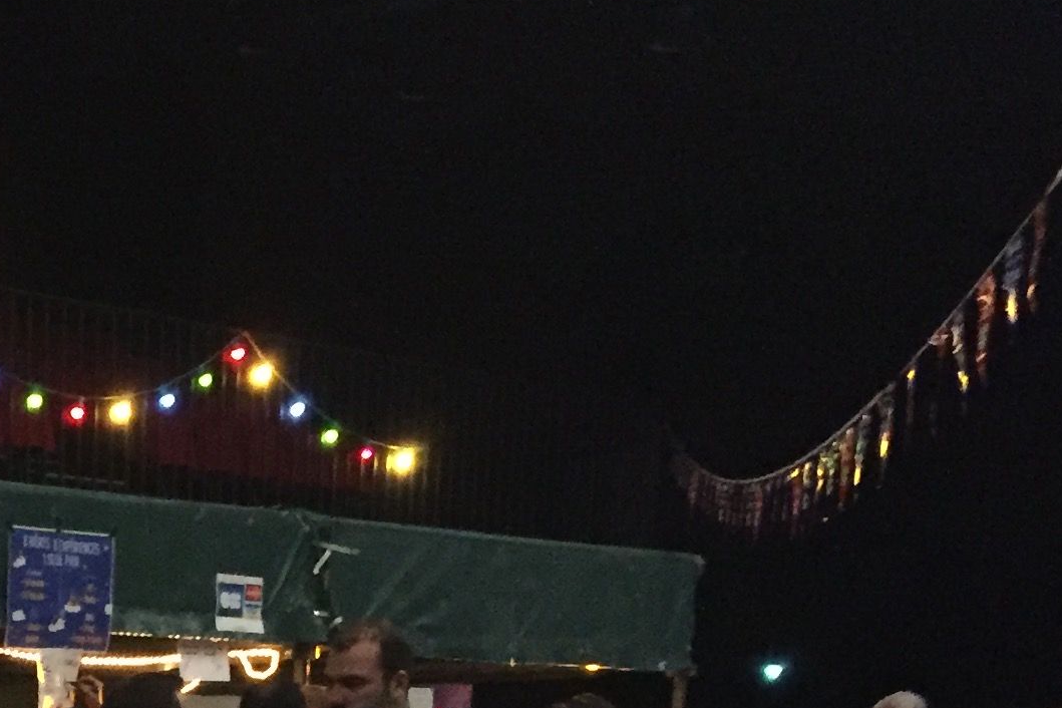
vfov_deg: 13.4
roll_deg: -0.8
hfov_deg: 20.0
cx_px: -345
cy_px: 1212
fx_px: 2743
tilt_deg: -9.6
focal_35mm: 93
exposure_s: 1/17
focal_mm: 4.15
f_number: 2.2
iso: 400
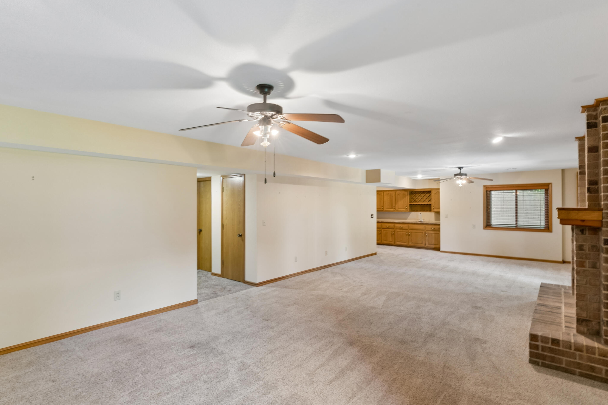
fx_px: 298
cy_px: 204
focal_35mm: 18
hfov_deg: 91.1
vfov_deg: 68.5
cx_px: 289
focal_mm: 16.6
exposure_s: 1/1.67
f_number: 14
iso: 400
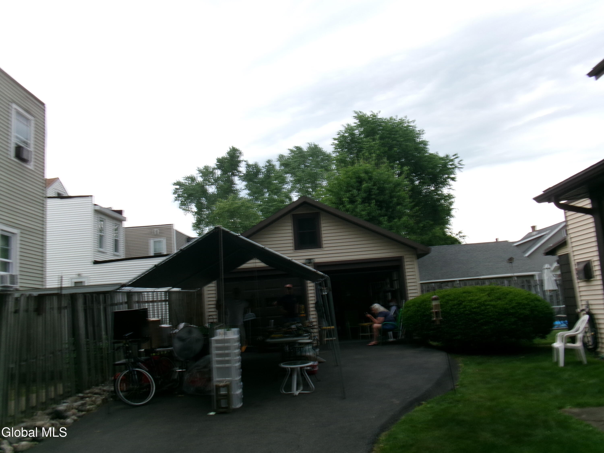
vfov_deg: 49.7
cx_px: 302
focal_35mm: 28
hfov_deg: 63.4
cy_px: 226
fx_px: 489
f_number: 10.8
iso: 100
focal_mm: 5.1
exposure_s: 1/38
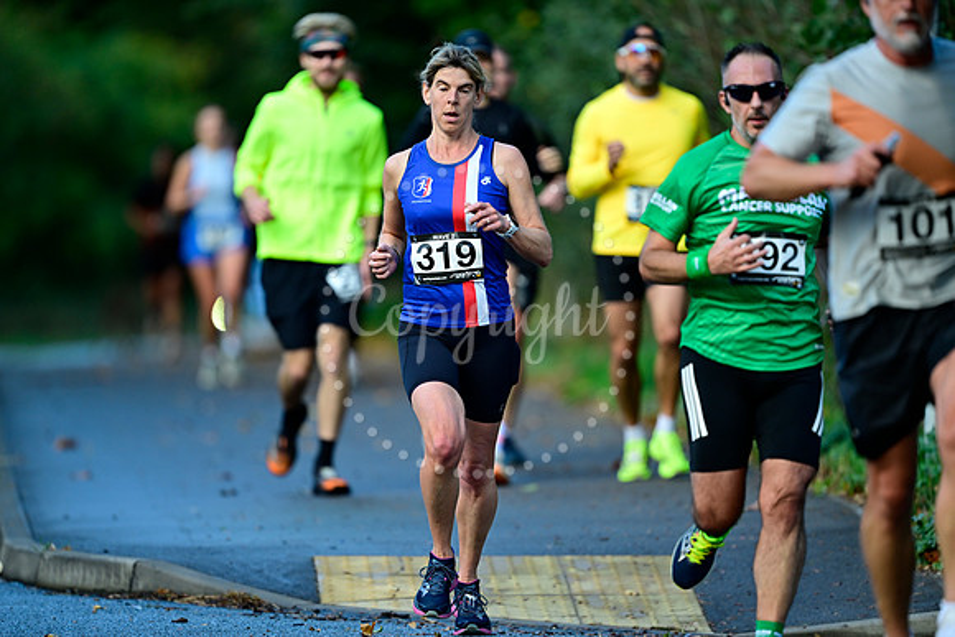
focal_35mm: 400
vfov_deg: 3.4
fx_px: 10613
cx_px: 478
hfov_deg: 5.2
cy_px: 318
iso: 800
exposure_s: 1/1000
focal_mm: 400
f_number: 2.8
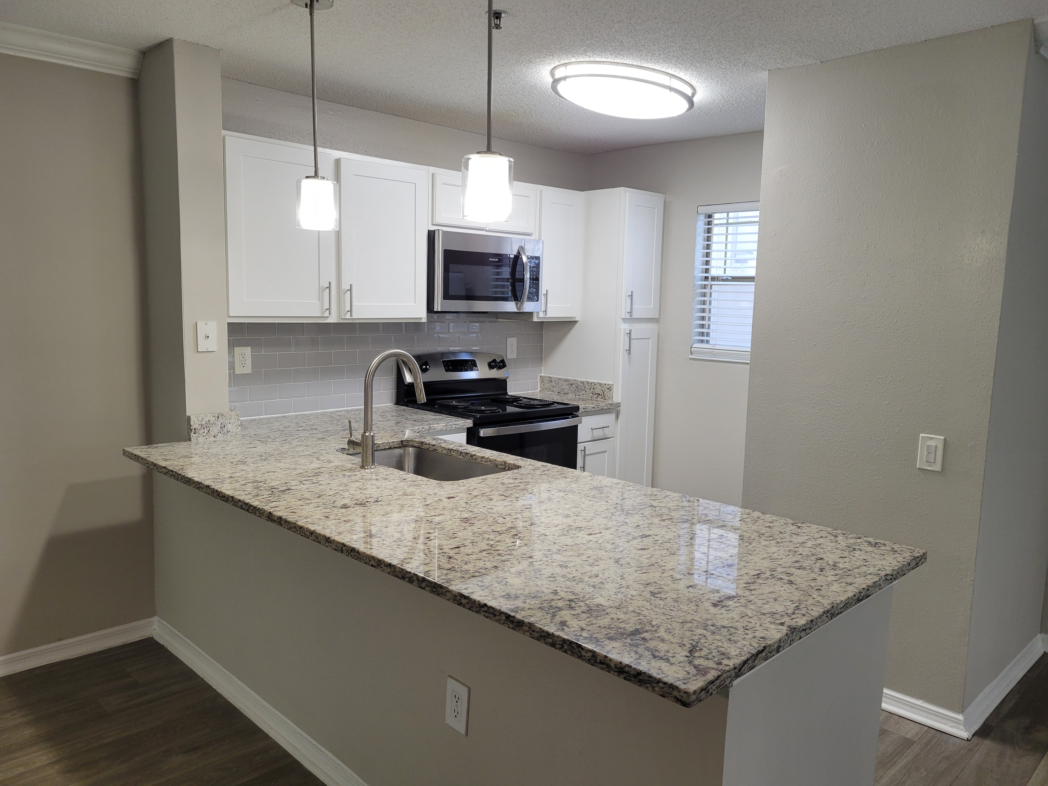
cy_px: 393
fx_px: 787
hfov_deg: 67.3
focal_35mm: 26
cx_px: 524
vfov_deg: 53.1
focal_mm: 5.4
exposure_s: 1/120
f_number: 1.8
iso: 200
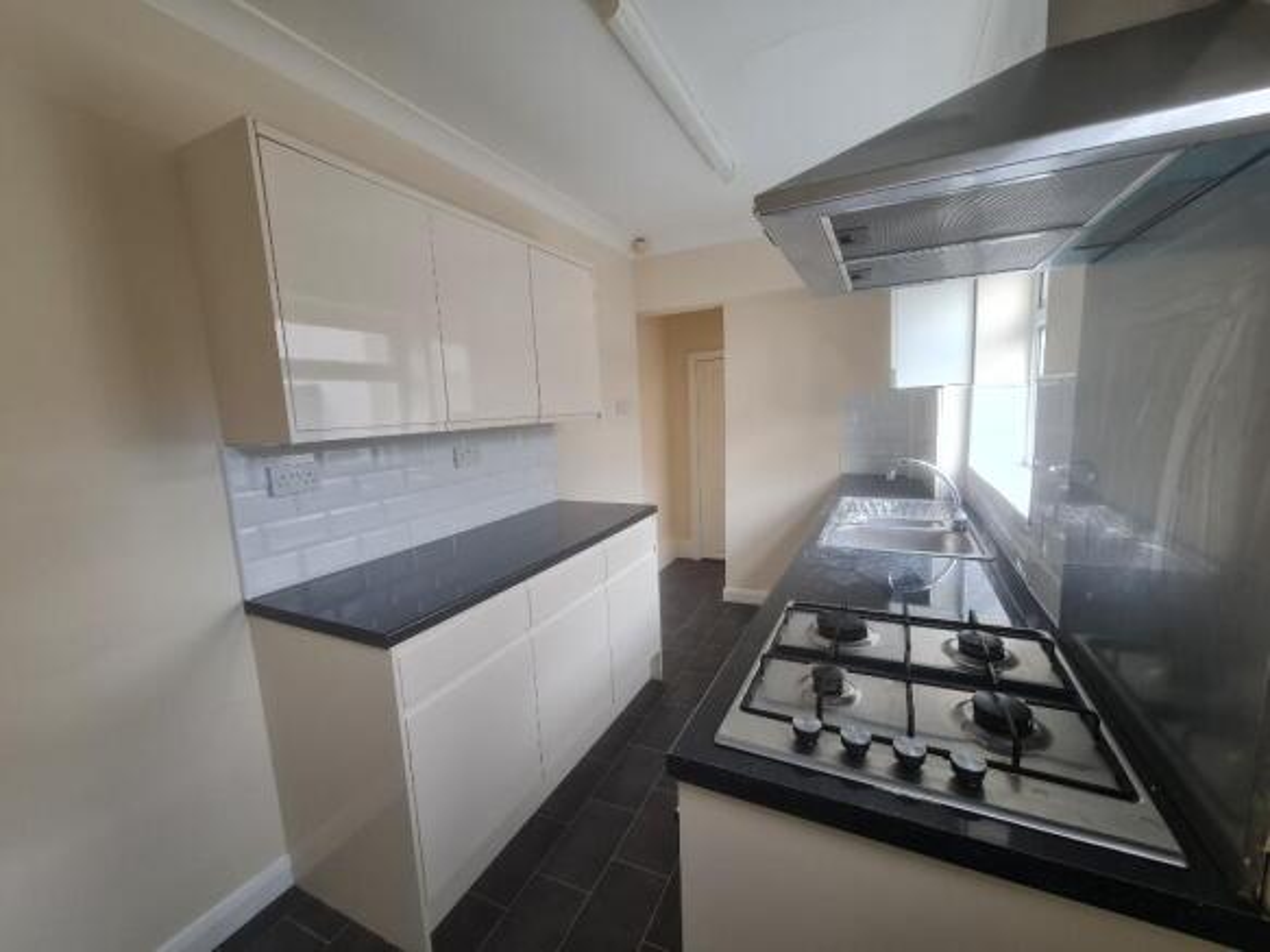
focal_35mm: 13
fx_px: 477
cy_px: 476
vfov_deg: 89.9
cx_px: 635
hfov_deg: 106.2
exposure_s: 1/60
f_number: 2.2
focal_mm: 2.2
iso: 125
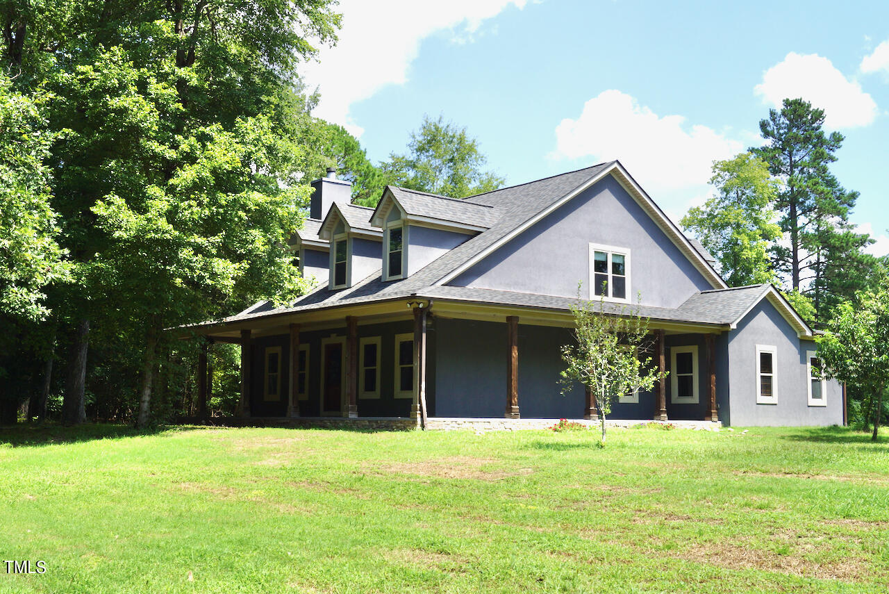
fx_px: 1038
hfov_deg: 46.4
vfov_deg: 31.9
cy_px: 297
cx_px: 444
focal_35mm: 42
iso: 100
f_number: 14
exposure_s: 1/80
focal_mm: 28
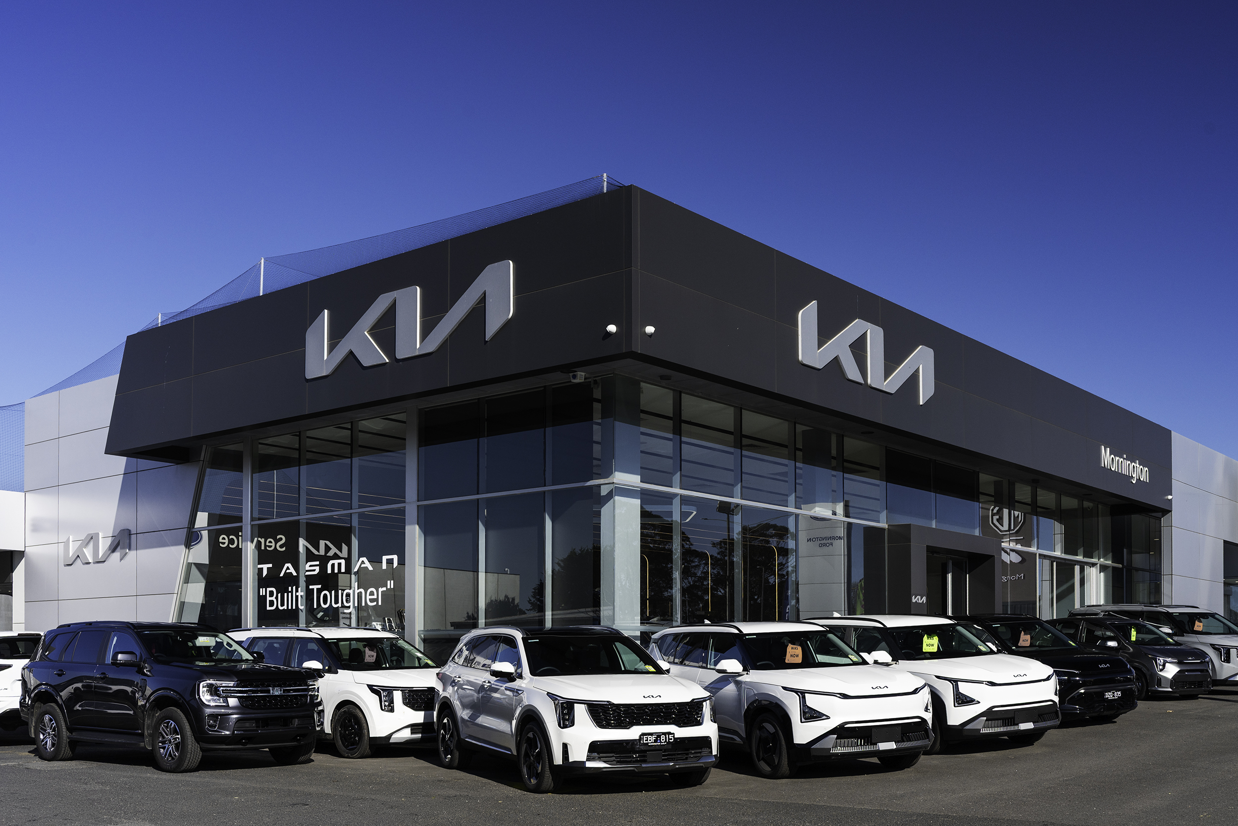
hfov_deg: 53.1
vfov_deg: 36.9
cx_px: 619
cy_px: 413
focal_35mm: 36
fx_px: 1238
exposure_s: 1/500
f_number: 8
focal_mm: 36
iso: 100
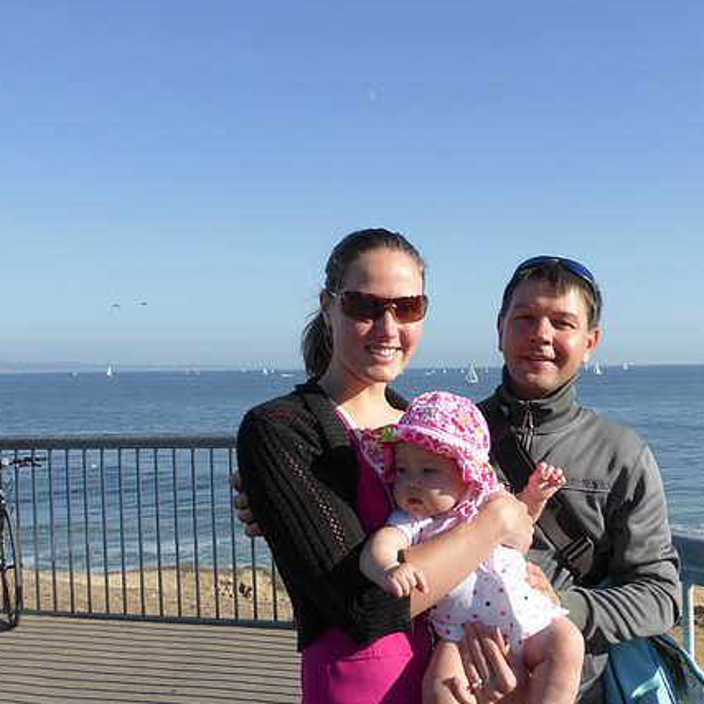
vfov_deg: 40.0
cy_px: 349
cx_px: 414
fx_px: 966
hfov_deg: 39.9
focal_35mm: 42
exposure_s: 1/1000
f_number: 3.7
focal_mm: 6.1
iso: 100
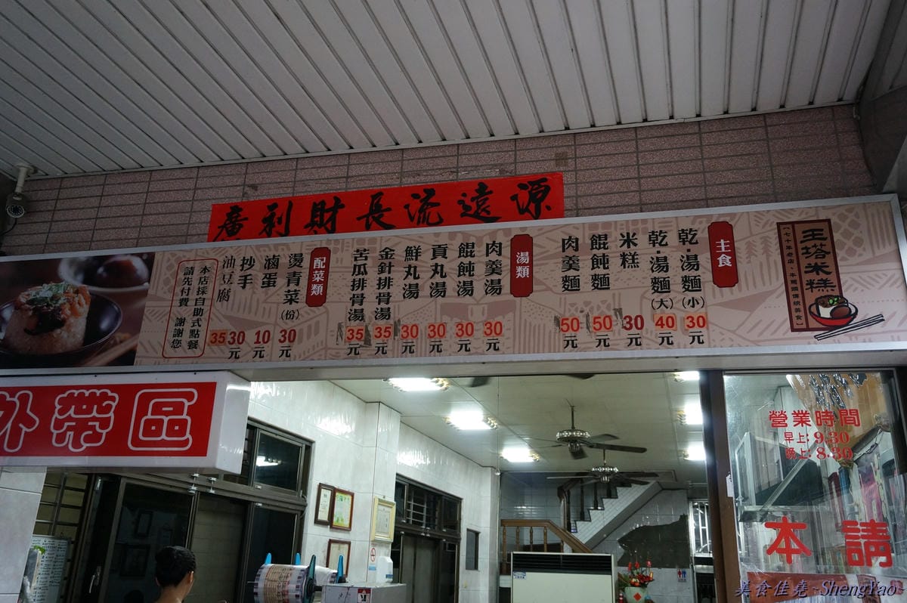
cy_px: 302
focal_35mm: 30
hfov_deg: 62.0
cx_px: 454
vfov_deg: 43.5
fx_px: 755
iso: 800
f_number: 4
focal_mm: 20
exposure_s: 1/160
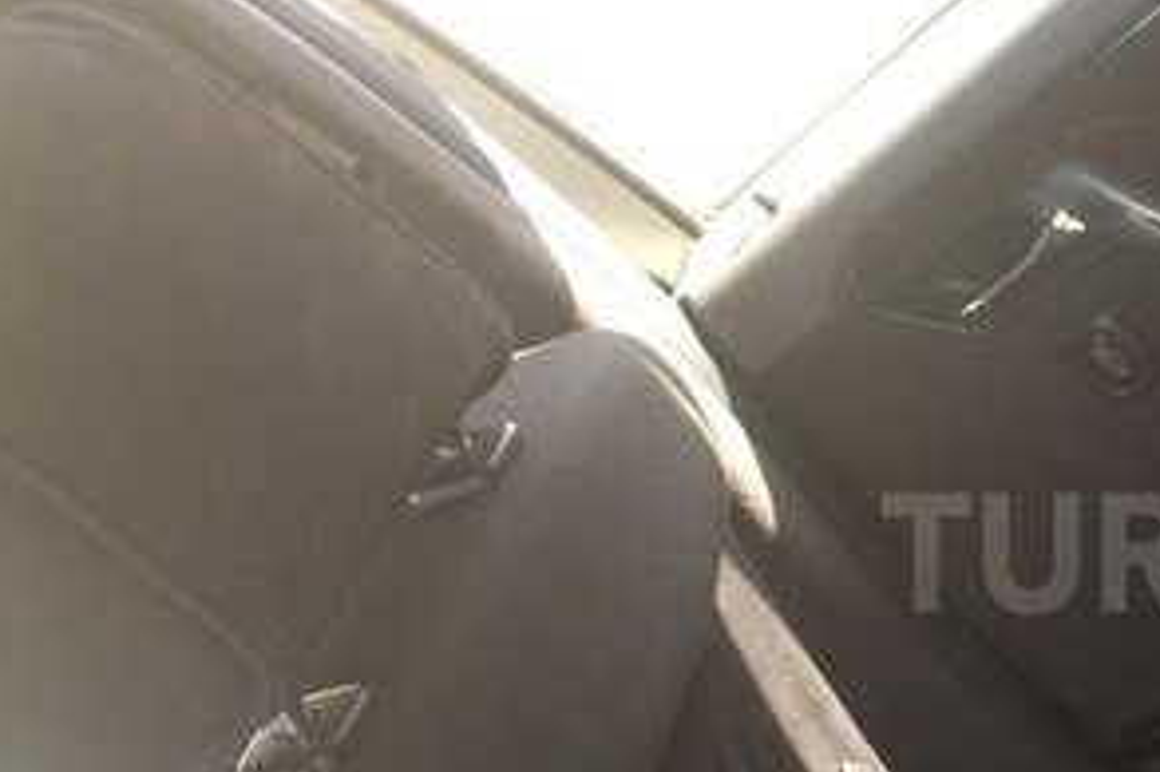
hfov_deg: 27.1
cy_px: 552
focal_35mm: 68
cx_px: 1287
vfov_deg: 19.9
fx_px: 2190
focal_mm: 4.15
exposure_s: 1/33
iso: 50
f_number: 2.2
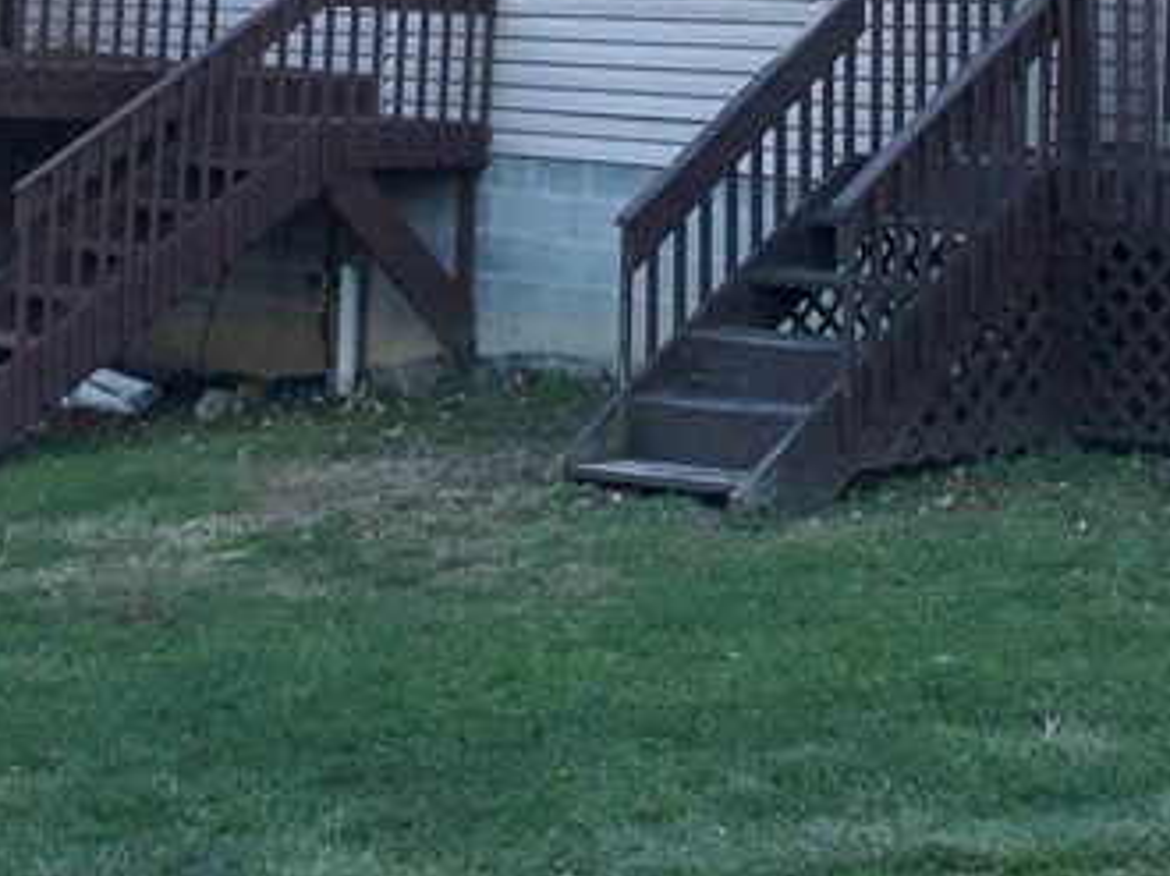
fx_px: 3040
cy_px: -113
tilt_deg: +2.4
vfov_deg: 15.9
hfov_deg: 21.8
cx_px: 606
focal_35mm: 90
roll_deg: -1.9
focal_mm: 4.15
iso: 25
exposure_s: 1/513
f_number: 2.2
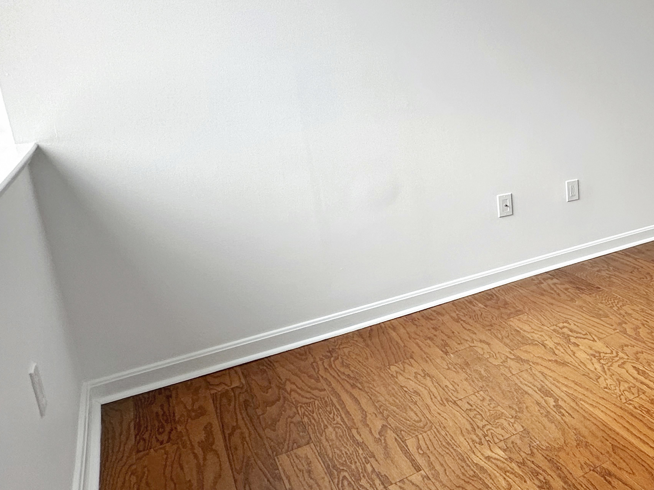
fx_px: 623
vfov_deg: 42.4
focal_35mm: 33
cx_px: 729
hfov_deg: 42.6
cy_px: 165
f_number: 2.2
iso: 40
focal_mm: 2.22
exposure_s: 1/99
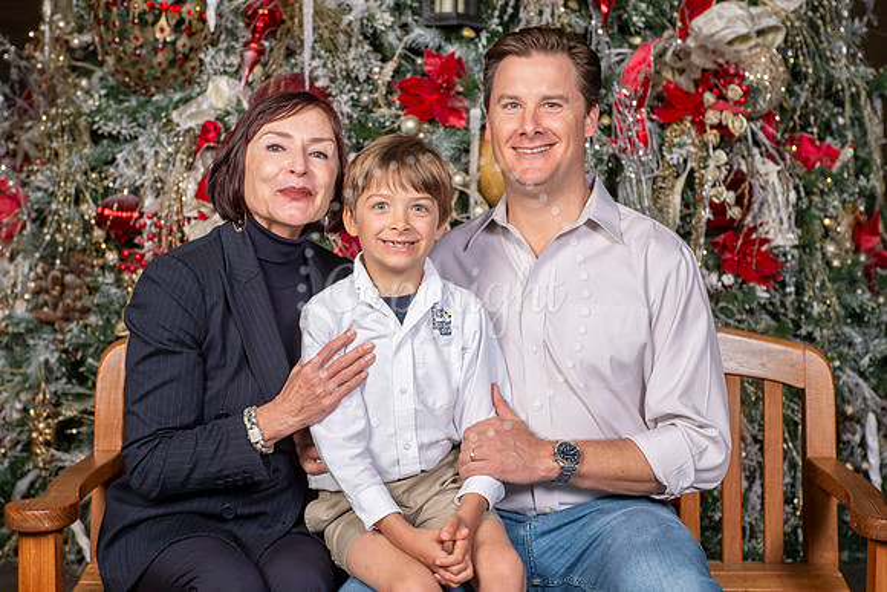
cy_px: 314
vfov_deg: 20.1
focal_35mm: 68
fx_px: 1670
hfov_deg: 29.7
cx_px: 427
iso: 160
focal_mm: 60
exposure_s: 1/125
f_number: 7.1
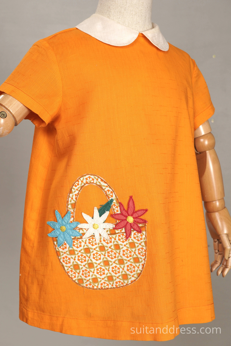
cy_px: 173
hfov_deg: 28.1
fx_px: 462
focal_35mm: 48
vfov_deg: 41.1
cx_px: 116
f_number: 7.1
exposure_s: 1/13
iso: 200
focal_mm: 32
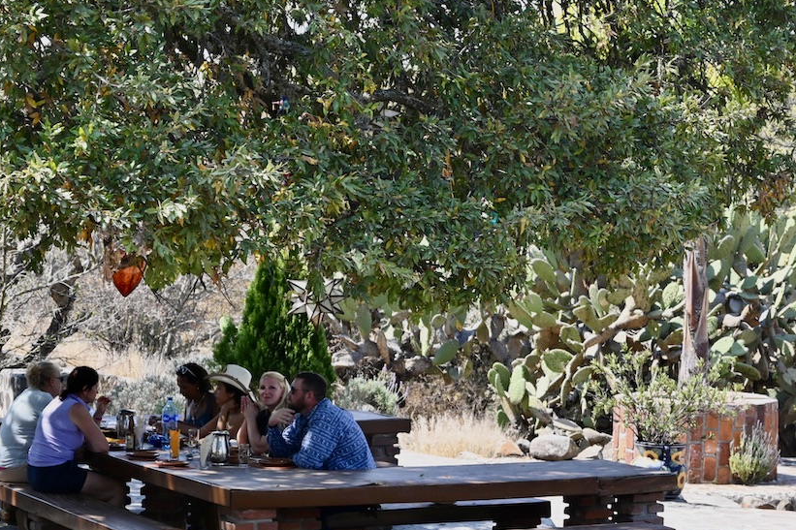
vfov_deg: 11.7
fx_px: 2586
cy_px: 353
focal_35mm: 117
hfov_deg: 17.5
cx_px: 439
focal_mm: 50
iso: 180
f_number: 6.3
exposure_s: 1/250
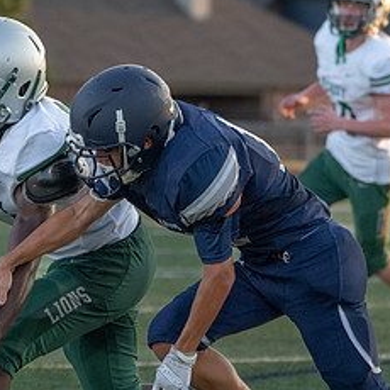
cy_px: 333
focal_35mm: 609
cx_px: -43
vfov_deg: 2.9
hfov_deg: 2.9
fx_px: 7763
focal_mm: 183
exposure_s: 1/1000
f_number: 5.6
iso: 1250
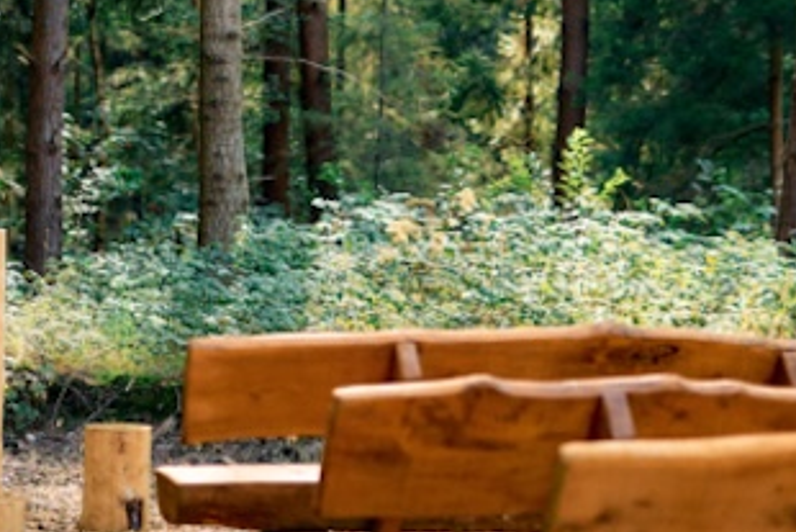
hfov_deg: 15.5
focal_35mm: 129
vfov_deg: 10.6
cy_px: 289
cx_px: -39
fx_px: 2854
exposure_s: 1/400
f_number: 2
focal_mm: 50
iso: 100
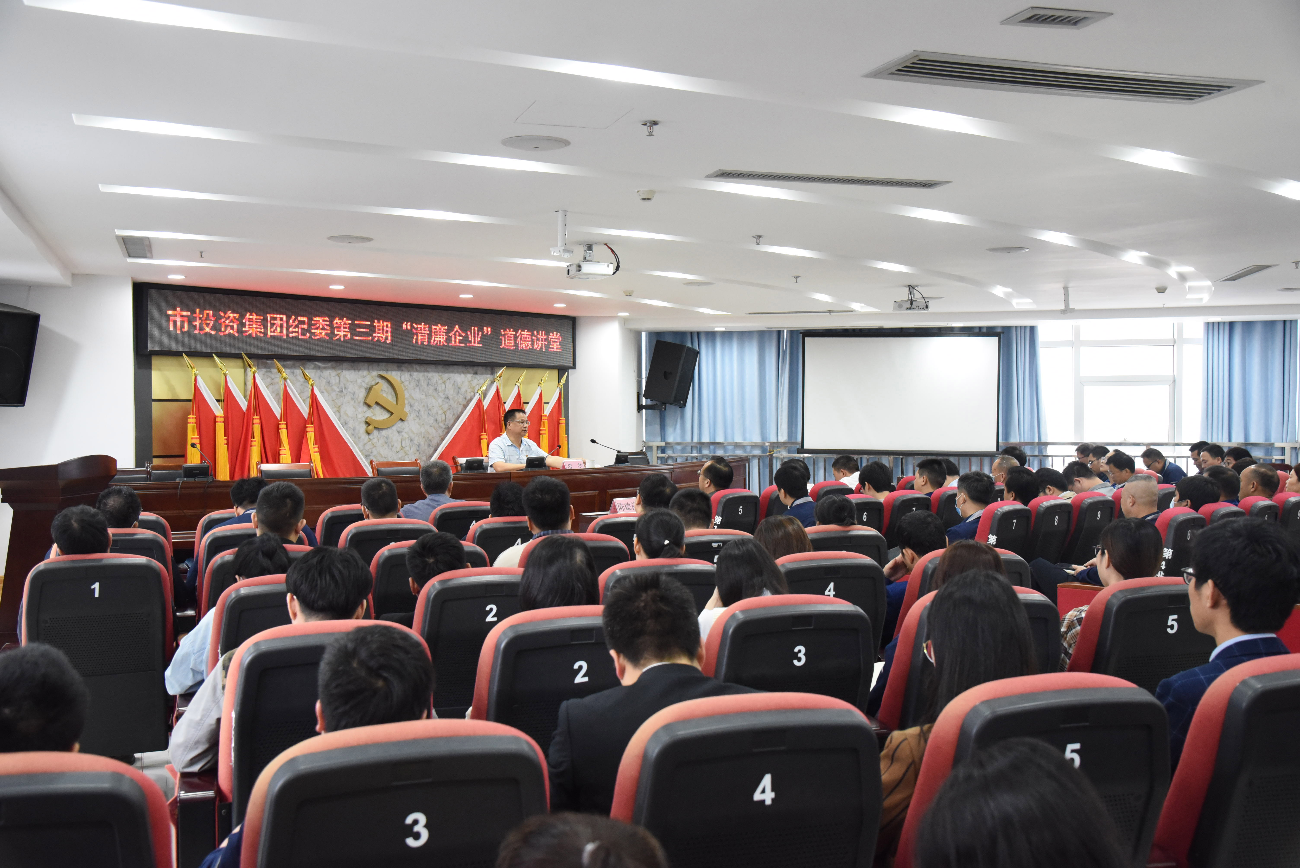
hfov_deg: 50.7
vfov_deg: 35.1
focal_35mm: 38
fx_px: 1373
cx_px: 650
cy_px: 434
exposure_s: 1/125
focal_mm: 38
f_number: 5.6
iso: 5000
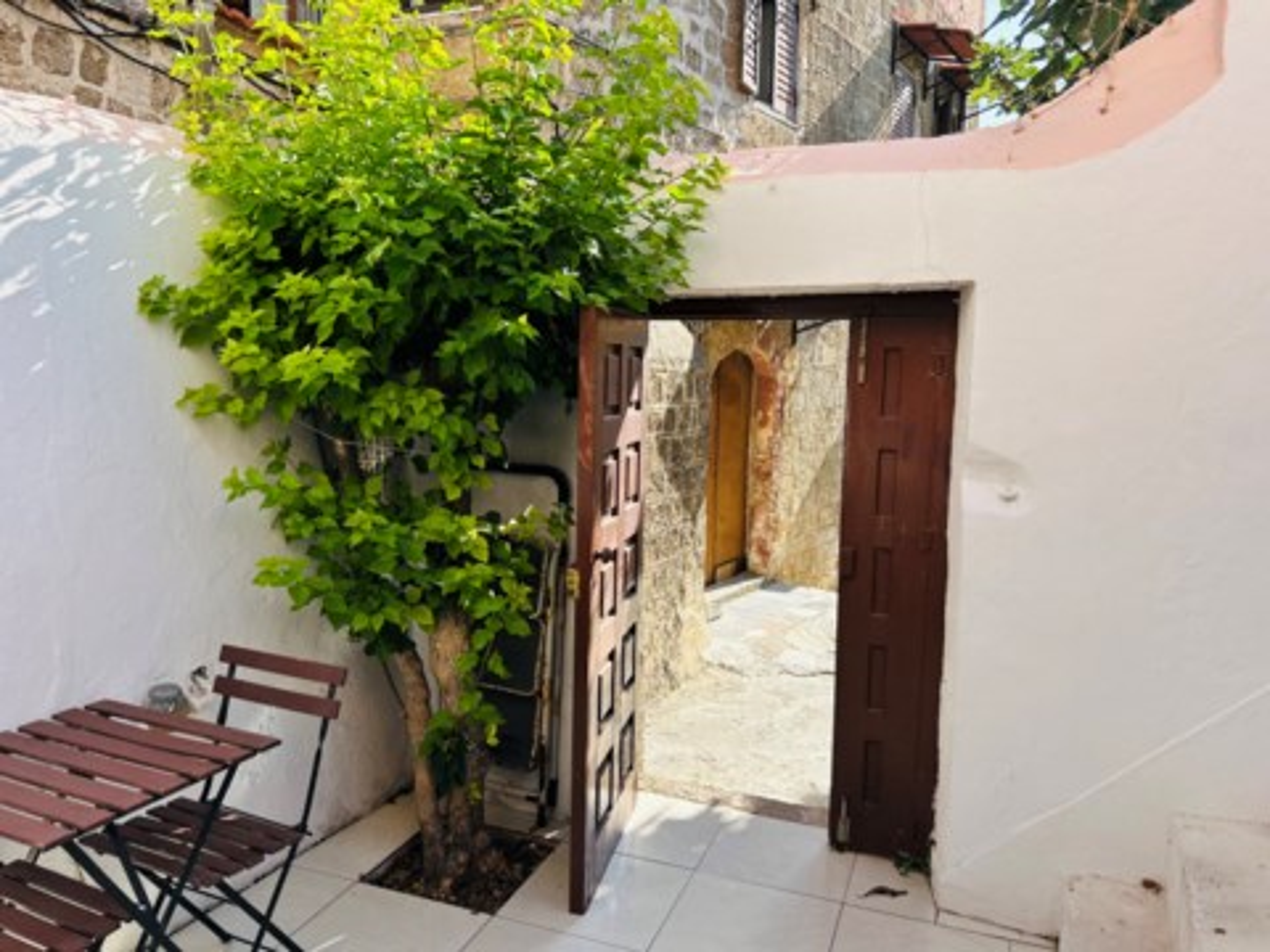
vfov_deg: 53.1
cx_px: 635
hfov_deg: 67.3
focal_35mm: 26
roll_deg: -0.7
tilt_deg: -8.6
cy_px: 476
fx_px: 954
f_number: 1.5
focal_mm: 5.7
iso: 50
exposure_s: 1/1344
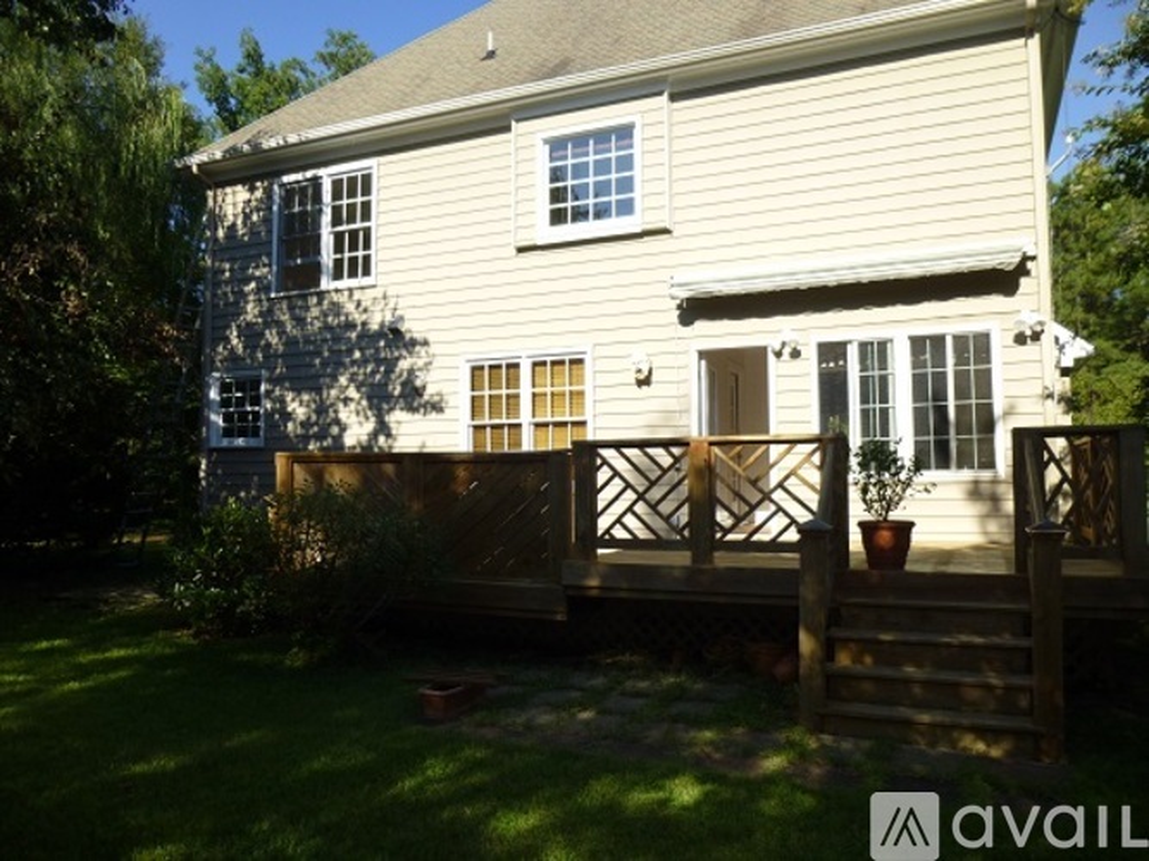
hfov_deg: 69.4
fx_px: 830
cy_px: 430
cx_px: 574
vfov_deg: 54.9
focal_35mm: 25
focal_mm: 4.5
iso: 100
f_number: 3.1
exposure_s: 1/800
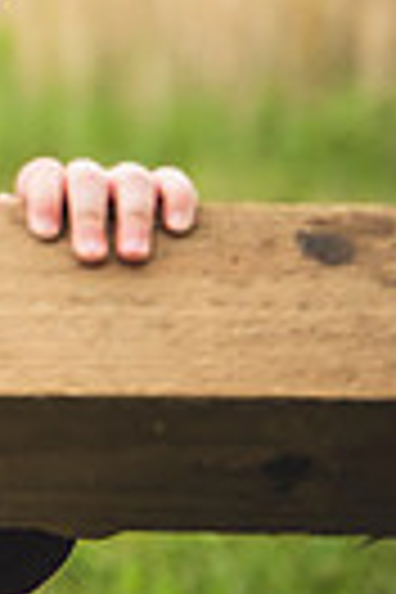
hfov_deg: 5.3
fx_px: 4009
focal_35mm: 243
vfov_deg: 8.4
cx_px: -836
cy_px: -160
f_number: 2.8
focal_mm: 55
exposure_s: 1/800
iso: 100
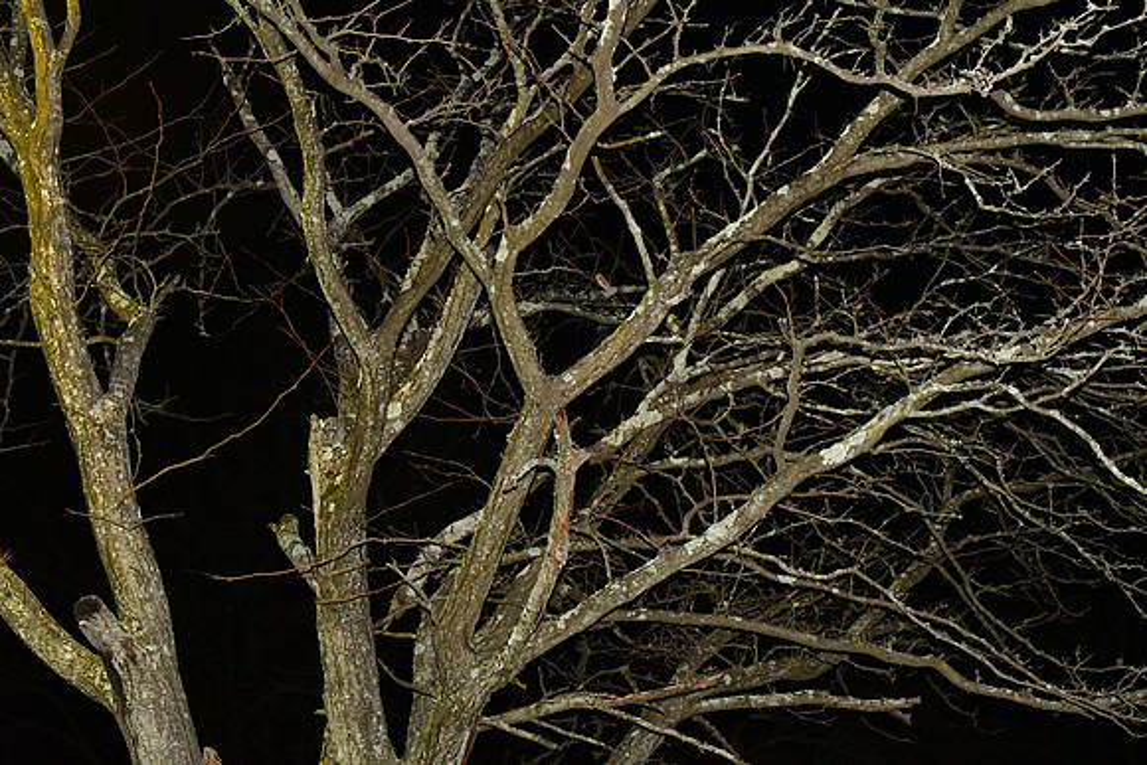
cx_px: 574
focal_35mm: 67
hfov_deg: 30.1
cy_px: 382
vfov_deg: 20.3
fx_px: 2135
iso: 6400
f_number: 11
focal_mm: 45
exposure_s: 1/100
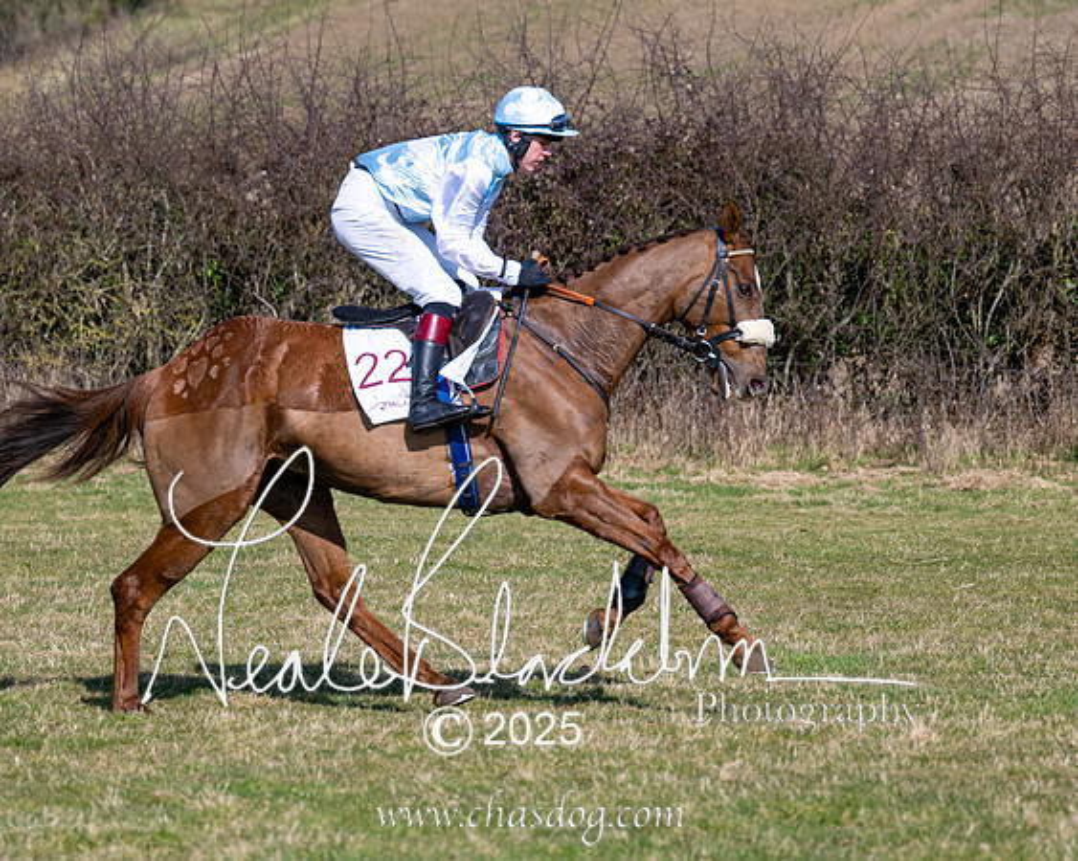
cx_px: 349
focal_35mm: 212
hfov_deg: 9.1
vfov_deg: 7.3
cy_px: 435
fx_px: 6771
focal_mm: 104
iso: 200
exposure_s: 1/5000
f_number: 2.8
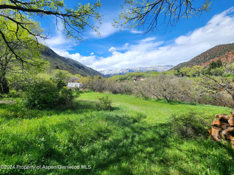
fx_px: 88
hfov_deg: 106.2
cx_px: 117
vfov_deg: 89.9
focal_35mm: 13
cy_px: 88
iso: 50
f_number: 2.2
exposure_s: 1/1910
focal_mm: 2.2
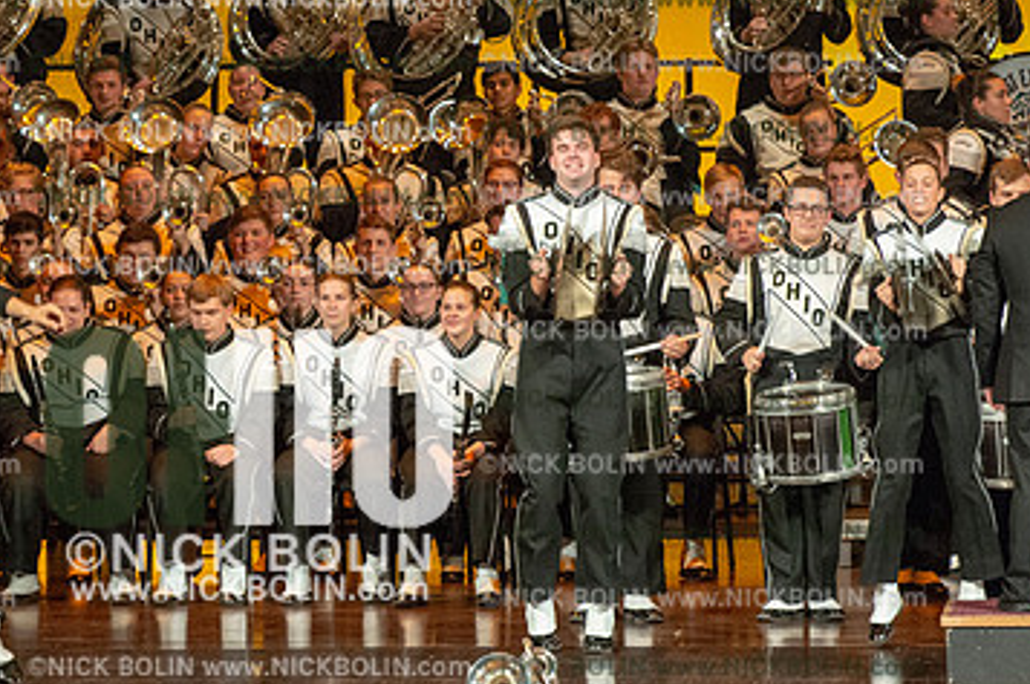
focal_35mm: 309
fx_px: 8829
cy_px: 465
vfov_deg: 4.4
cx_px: 248
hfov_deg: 6.7
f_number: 5.6
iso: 8000
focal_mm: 190
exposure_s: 1/320
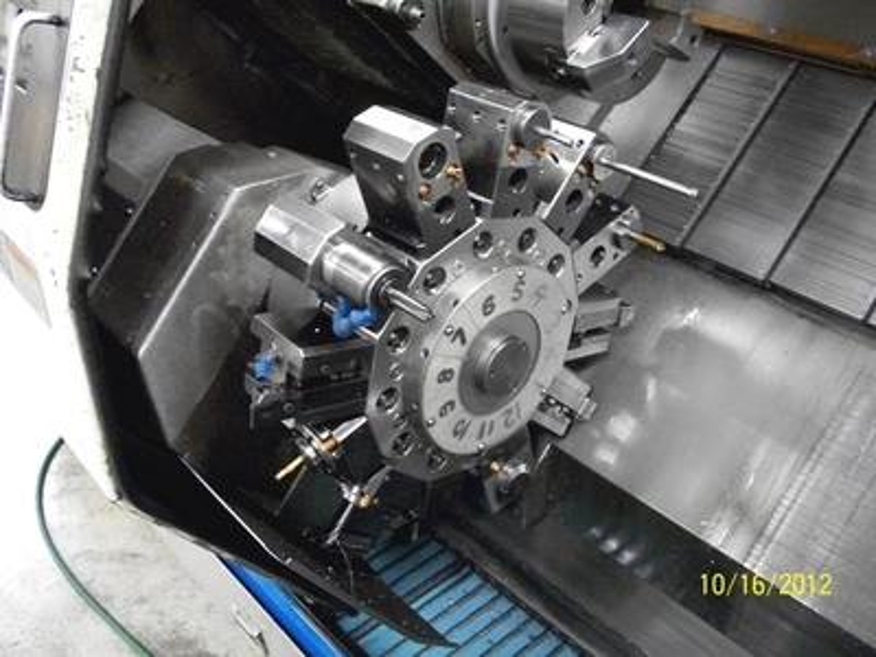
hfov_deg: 52.6
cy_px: 328
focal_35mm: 35
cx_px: 438
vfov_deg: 40.7
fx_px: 886
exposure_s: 1/30
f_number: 3.1
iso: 800
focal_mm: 6.3
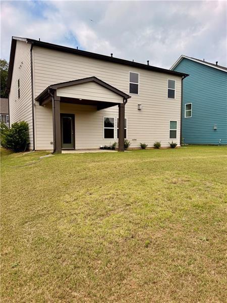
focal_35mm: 24
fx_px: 210
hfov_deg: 56.8
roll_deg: +0.3
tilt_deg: -4.1
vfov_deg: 71.6
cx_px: 114
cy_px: 152
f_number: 1.78
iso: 80
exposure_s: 1/5319
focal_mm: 6.76
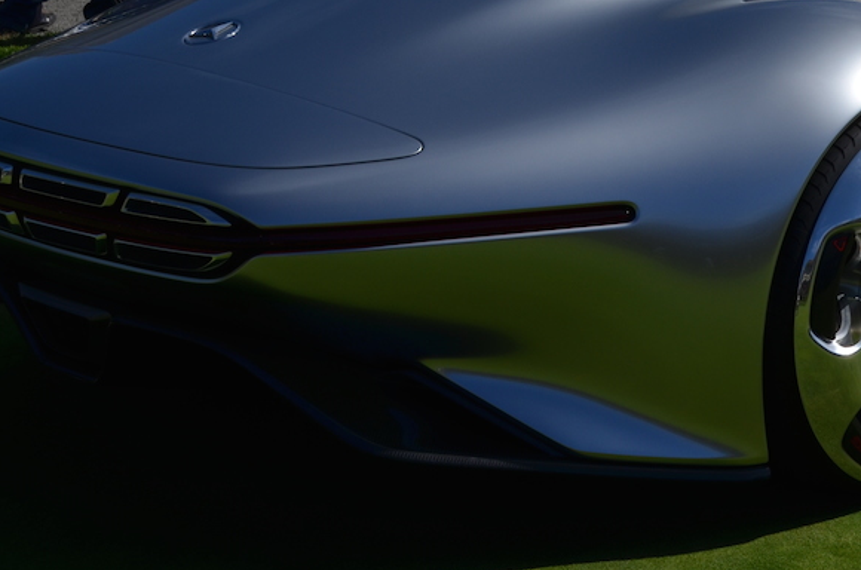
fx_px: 2530
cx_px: 794
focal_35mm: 106
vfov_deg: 12.7
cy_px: 7
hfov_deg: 18.9
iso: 100
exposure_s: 1/500
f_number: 11
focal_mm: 32
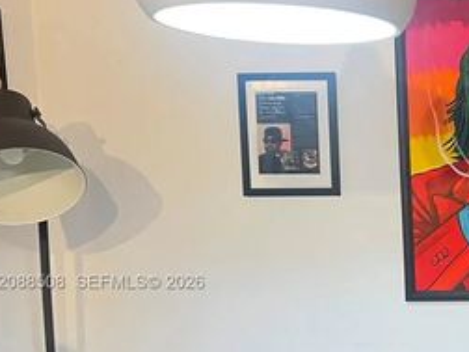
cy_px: 283
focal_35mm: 66
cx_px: 568
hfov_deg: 26.1
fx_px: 894
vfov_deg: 22.0
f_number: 1.5
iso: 320
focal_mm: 5.7
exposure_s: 1/60
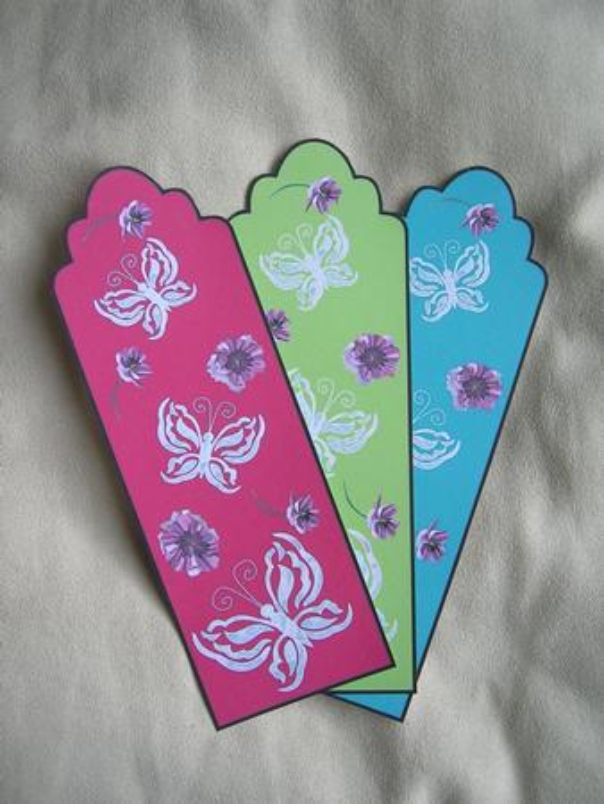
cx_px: 302
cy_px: 402
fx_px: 813
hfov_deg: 40.7
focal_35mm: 35
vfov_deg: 52.6
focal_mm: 5.4
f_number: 2.8
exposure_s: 1/184
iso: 50
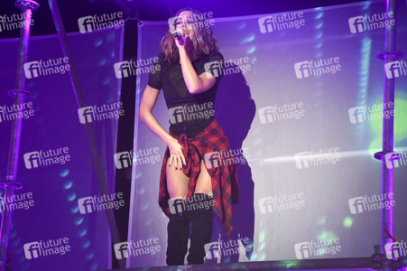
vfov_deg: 10.7
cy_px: 136
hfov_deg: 16.1
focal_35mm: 128
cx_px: 204
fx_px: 1440
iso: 1600
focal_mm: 85
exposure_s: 1/80
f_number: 5.3
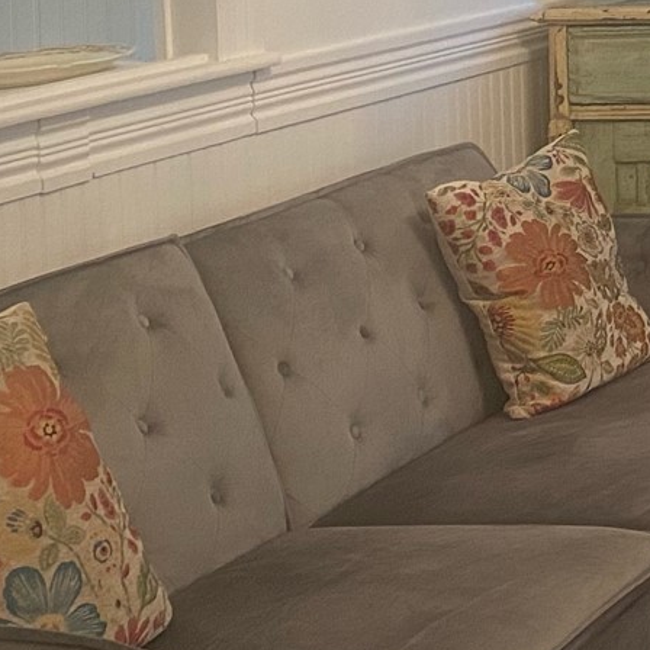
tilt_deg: -3.8
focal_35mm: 105
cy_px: -100
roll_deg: +0.7
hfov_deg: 14.1
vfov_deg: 16.0
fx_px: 2231
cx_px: 1271
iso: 100
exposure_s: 1/60
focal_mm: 4.25
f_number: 1.8
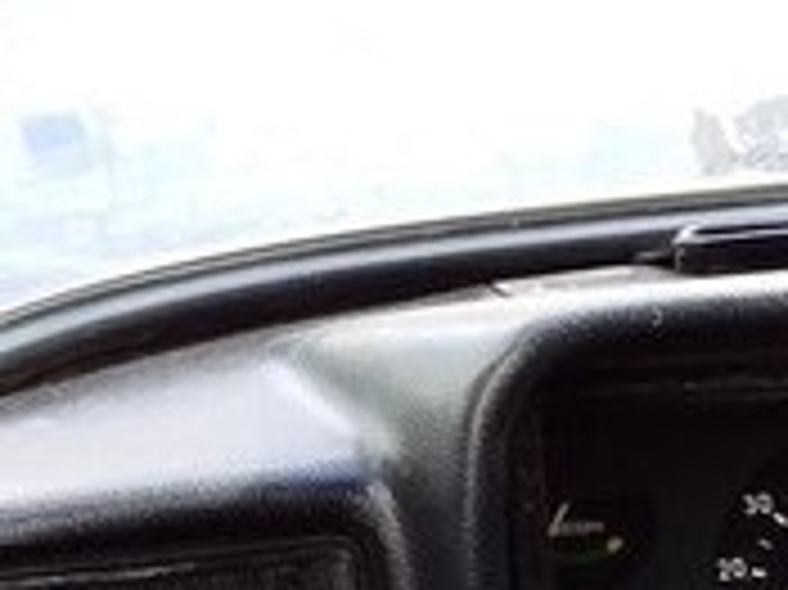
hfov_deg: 14.7
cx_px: 1414
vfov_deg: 12.5
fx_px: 2662
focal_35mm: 117
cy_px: 628
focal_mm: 3.3
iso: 64
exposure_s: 1/100
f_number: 2.2
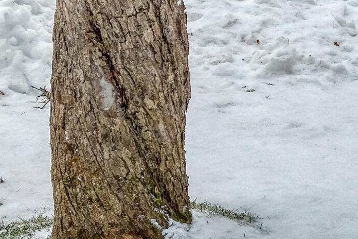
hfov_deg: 15.4
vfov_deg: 10.4
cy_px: -181
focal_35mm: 125
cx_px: 498
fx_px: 1243
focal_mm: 19.1
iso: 400
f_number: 4
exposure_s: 1/125
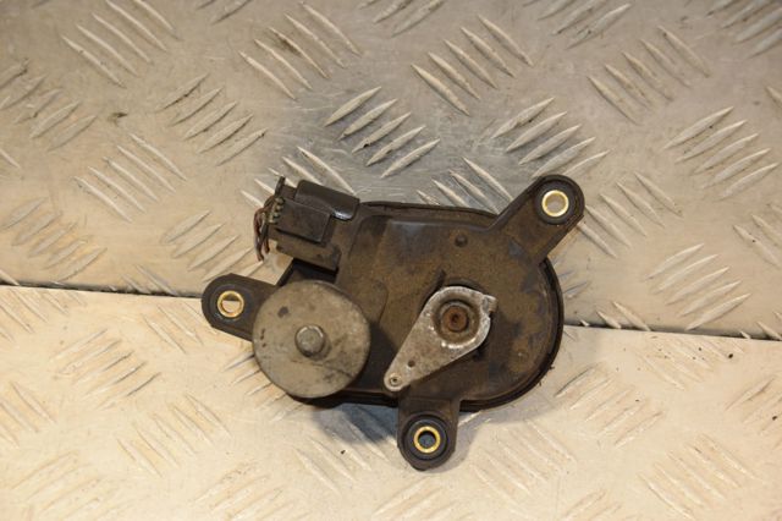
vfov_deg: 13.8
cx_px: 391
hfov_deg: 20.6
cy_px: 260
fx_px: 2149
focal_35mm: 99
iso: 800
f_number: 5.3
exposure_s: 1/200
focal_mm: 66
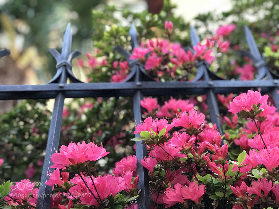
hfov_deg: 33.8
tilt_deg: +49.7
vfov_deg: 25.7
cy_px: 104
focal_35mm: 57
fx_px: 459
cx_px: 140
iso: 64
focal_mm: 6.6
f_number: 2.8
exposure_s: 1/50
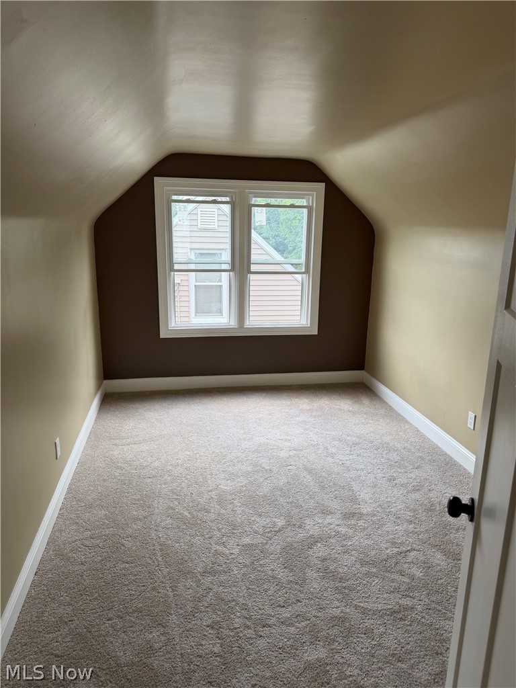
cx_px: 258
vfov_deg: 71.6
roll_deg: -1.2
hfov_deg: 56.8
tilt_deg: -13.5
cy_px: 344
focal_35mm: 24
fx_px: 477
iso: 80
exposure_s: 1/198
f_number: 1.78
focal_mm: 6.76
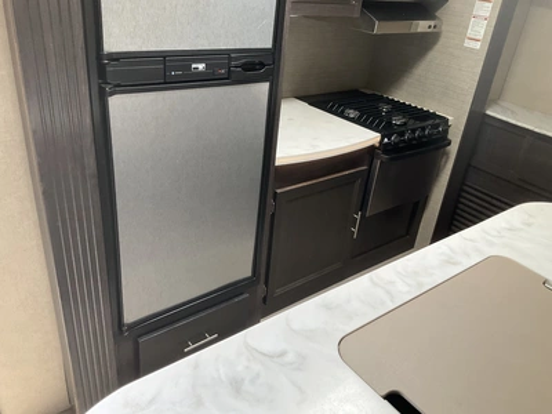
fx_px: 462
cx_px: 276
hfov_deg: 61.7
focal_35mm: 29
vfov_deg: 48.2
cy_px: 207
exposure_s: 1/77
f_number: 1.8
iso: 64
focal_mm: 3
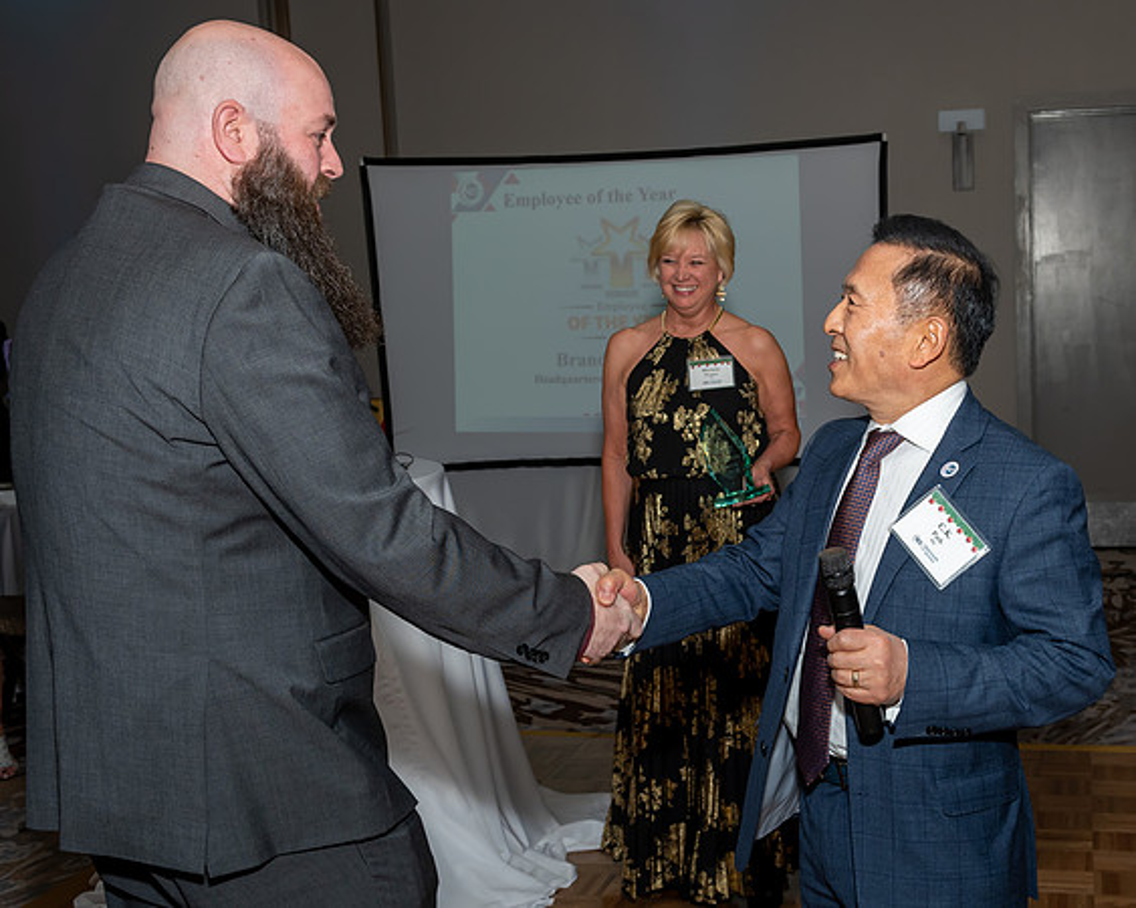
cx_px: 768
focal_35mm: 46
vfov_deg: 32.5
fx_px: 1555
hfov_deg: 39.6
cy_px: 467
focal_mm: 24
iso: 400
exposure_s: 1/250
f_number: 5.6
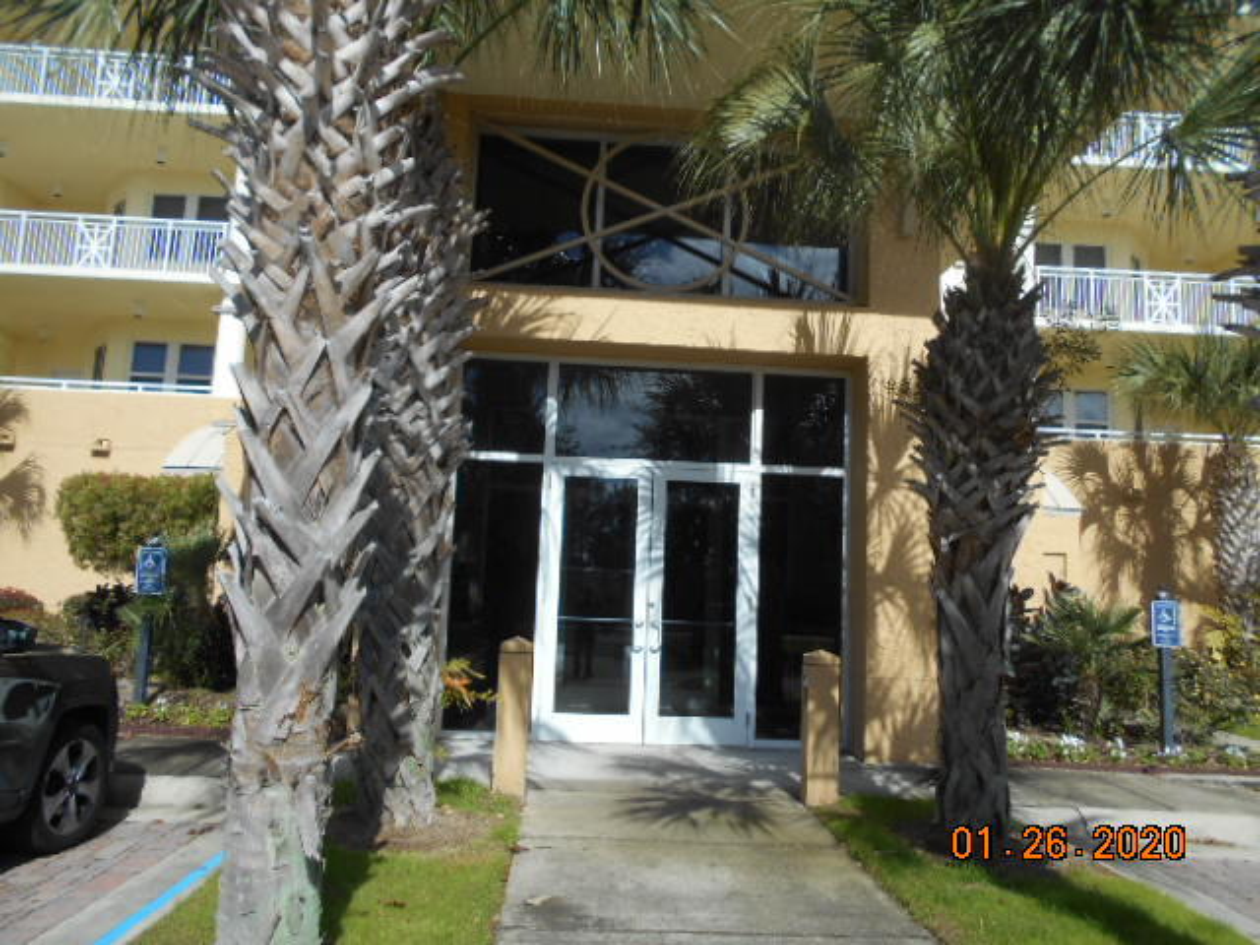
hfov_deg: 67.3
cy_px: 472
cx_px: 630
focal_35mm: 26
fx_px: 946
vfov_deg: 53.1
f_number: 3.2
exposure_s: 1/1250
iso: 80
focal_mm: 4.6
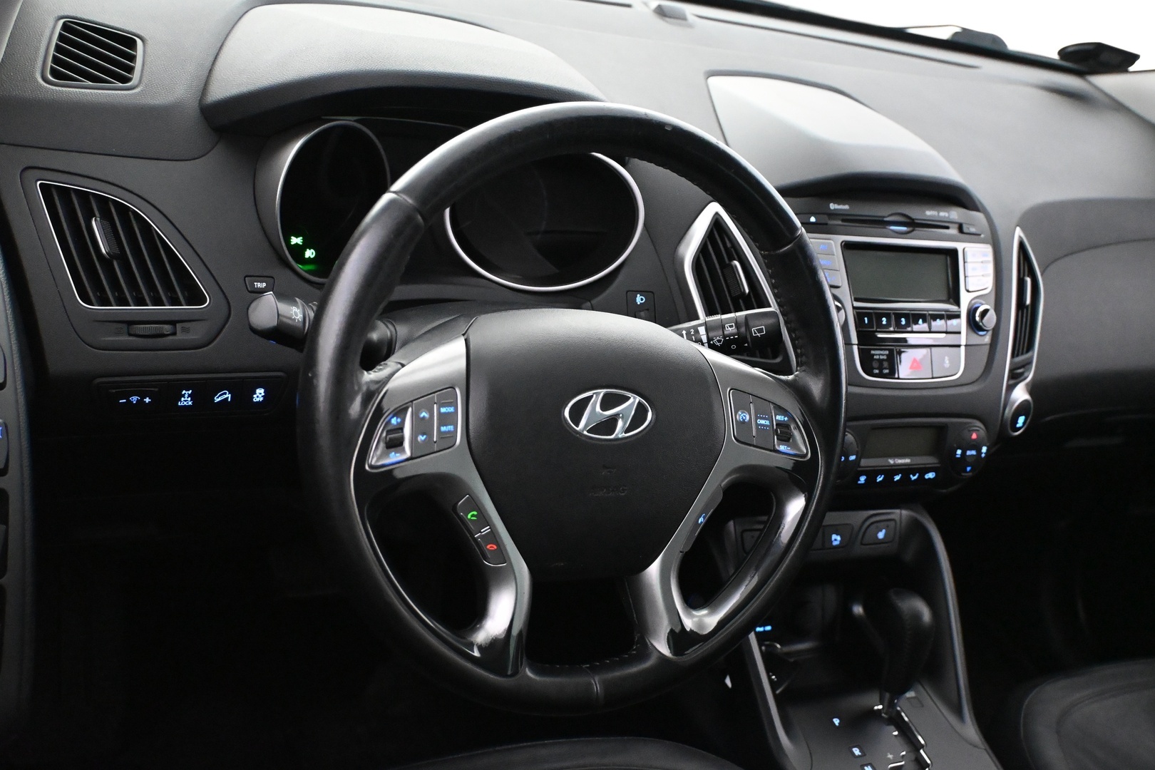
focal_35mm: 39
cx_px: 578
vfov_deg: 34.2
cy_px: 385
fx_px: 1251
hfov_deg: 49.6
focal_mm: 26
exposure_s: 1/60
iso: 8000
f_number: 4.5
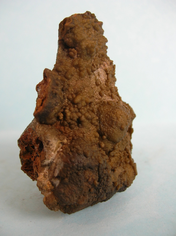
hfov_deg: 39.6
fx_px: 244
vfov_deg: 51.4
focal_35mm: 36
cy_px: 118
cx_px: 88
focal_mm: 6
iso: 50
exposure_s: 1/11.4
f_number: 2.7
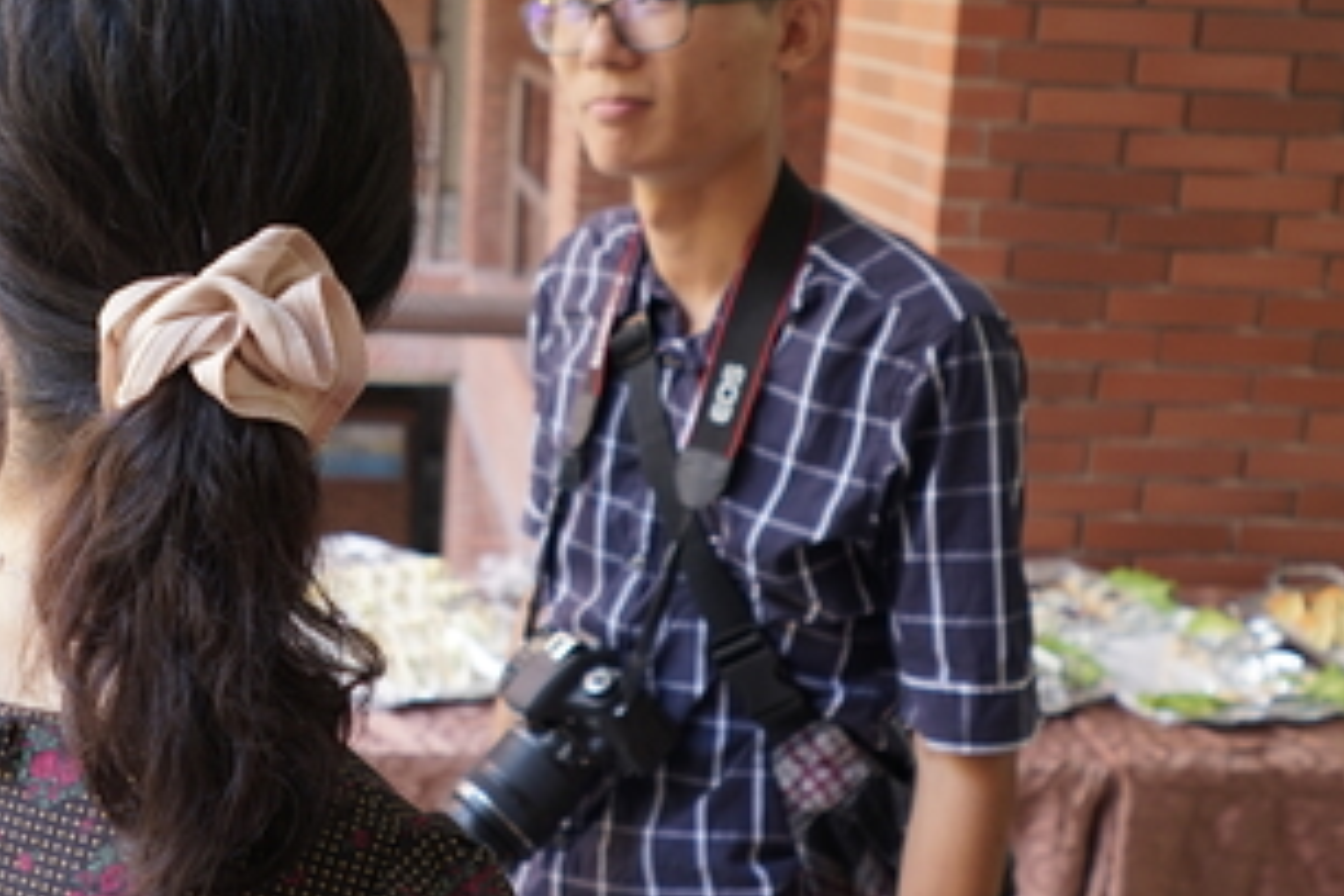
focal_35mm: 48
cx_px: 303
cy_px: 261
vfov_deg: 27.8
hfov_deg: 39.8
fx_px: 1792
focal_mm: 21
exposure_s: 1/60
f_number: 3.2
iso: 400
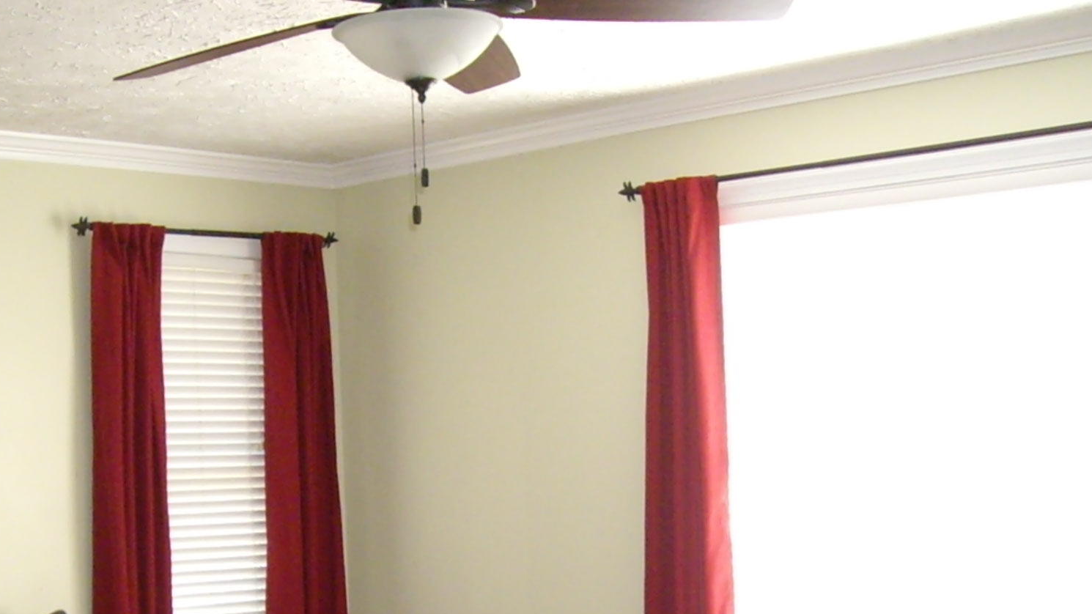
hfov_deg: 32.7
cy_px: 615
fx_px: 1853
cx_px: 435
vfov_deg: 18.3
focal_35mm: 64
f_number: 2.7
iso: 400
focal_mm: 6.2
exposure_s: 1/100
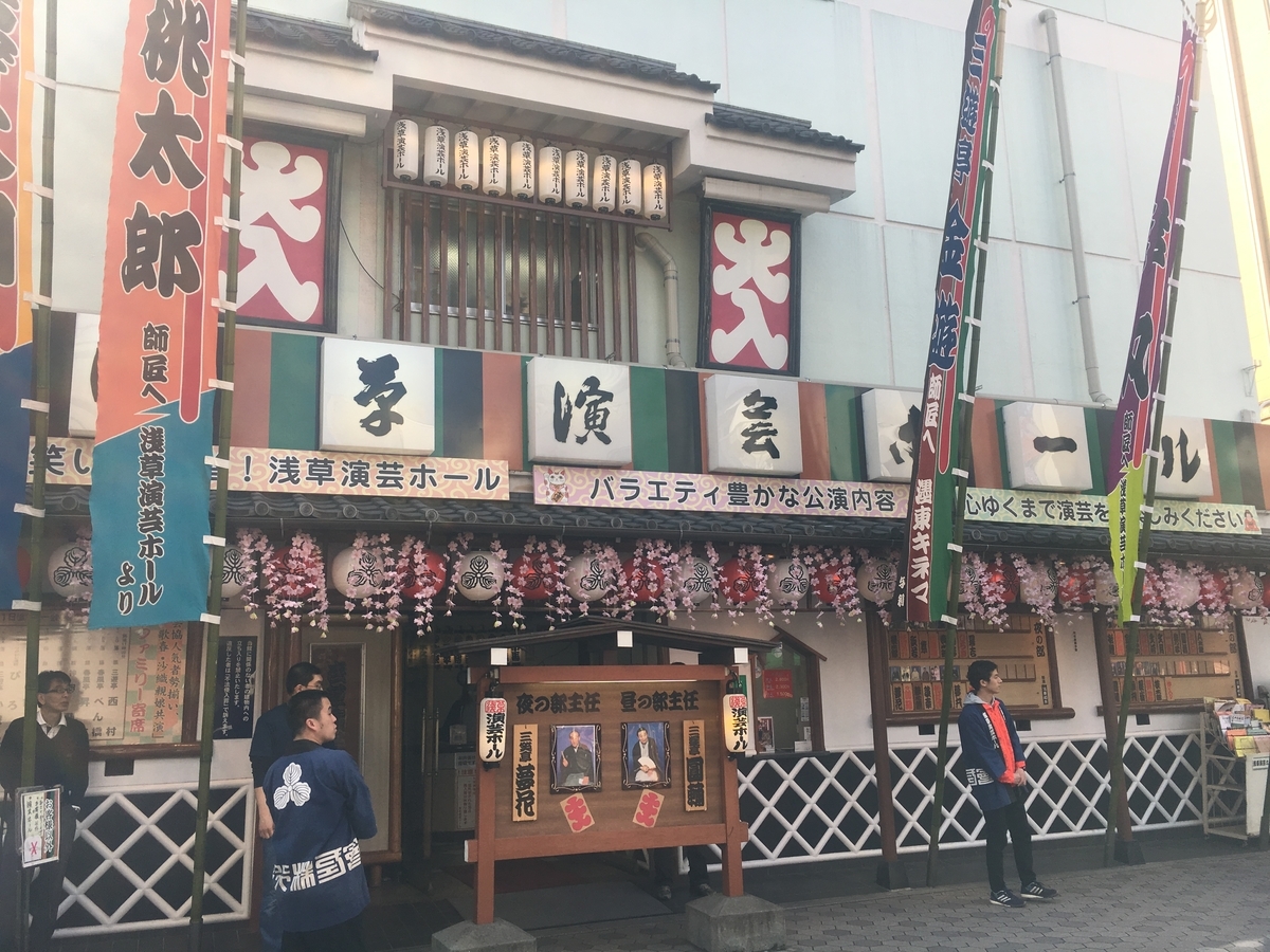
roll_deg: +1.9
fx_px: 1064
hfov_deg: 61.7
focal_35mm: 29
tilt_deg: +12.5
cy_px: 476
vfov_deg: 48.2
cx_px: 635
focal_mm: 4.15
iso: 25
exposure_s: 1/455
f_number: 2.2
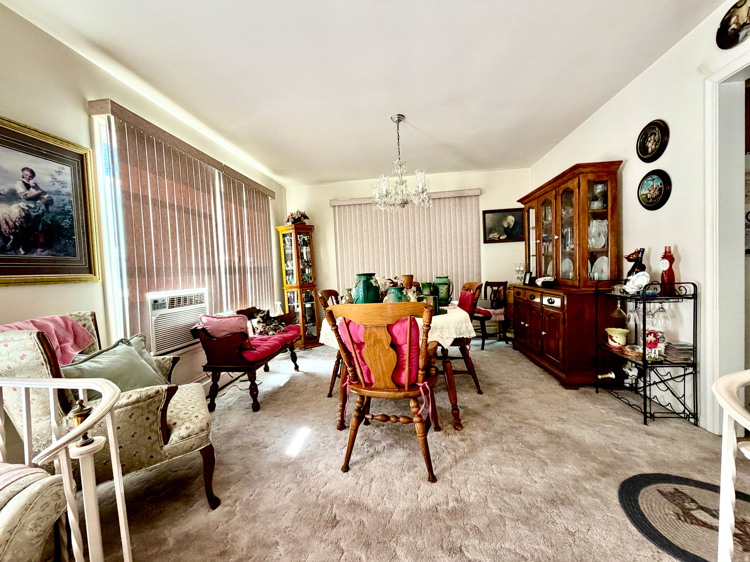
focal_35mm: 14
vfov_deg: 85.7
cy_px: 281
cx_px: 375
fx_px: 303
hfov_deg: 102.1
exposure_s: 1/121
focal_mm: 2.22
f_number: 2.2
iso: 250
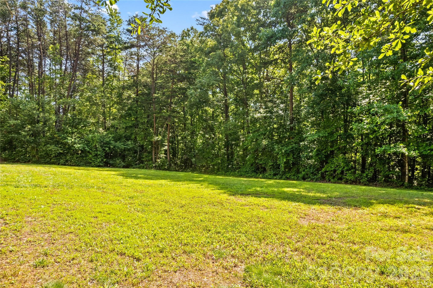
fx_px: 264
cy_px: 144
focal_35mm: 22
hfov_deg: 78.6
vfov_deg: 57.2
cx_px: 216
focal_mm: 8.38
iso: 100
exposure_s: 1/400
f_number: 2.8
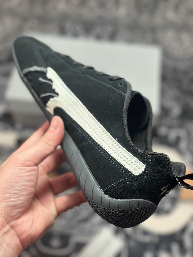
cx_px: 96
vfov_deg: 39.7
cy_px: 128
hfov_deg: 30.3
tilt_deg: -57.2
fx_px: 357
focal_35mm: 48
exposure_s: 1/482
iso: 80
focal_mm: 6.86
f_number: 1.78
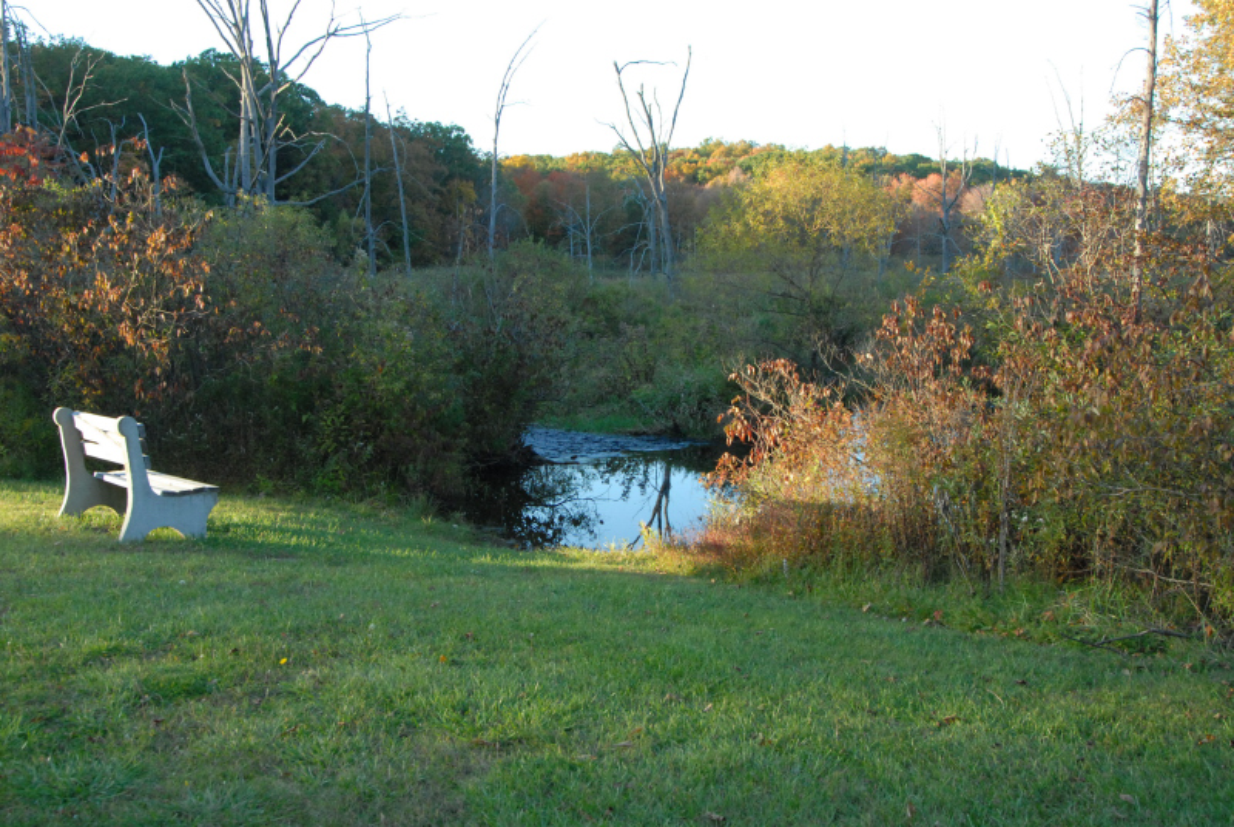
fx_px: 1442
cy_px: 414
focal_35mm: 42
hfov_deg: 46.3
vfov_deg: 32.0
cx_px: 617
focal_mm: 28
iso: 800
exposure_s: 1/200
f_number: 7.1
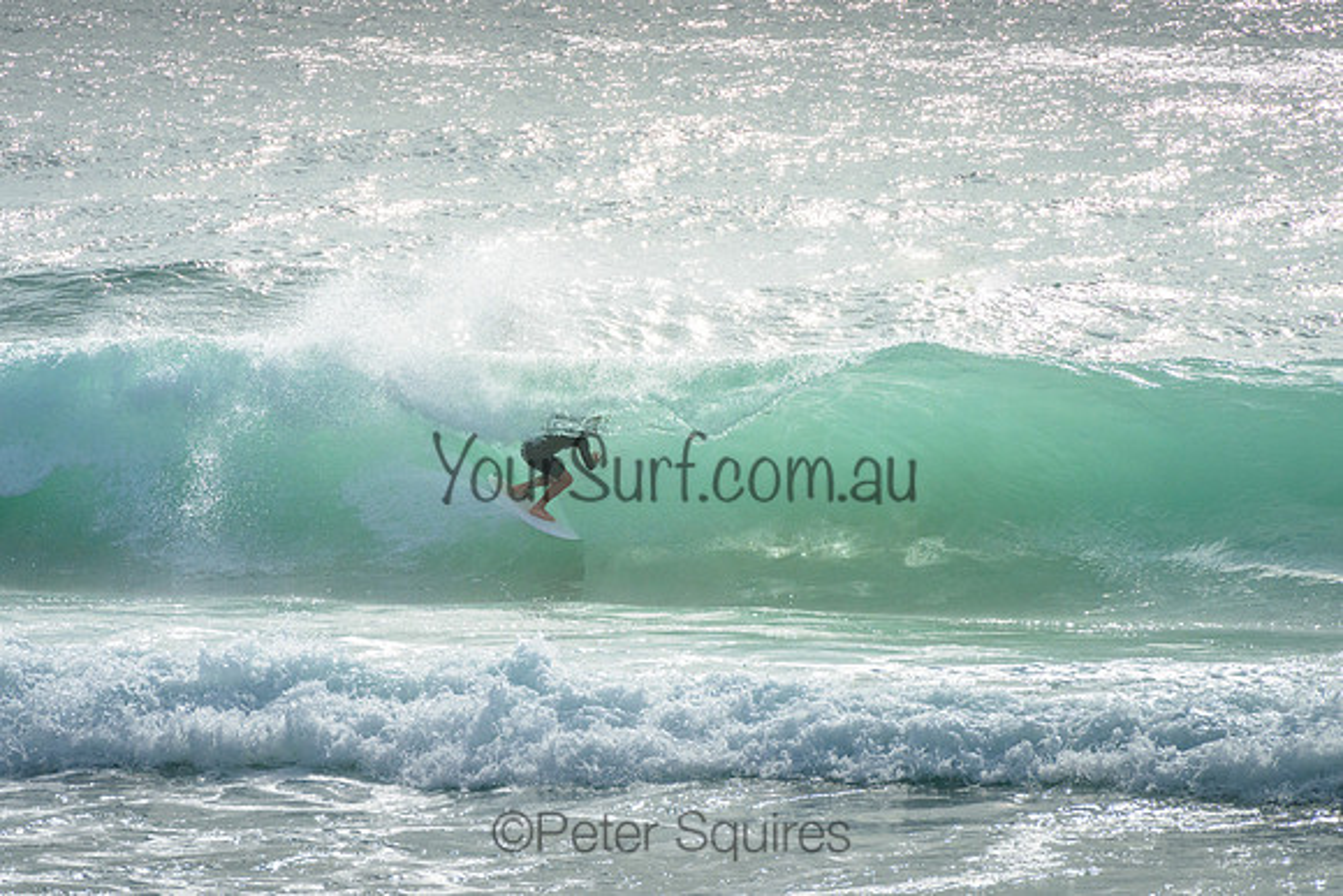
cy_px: 419
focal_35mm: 490
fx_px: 18299
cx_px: 659
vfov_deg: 2.8
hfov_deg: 4.2
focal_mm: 400
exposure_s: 1/1600
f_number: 18
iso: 500
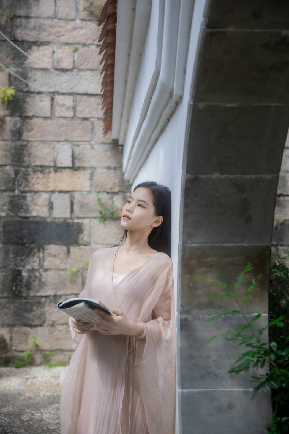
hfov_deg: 29.2
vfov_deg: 42.7
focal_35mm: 46
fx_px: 554
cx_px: 144
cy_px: 217
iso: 125
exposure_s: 1/320
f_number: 2.8
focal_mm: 46
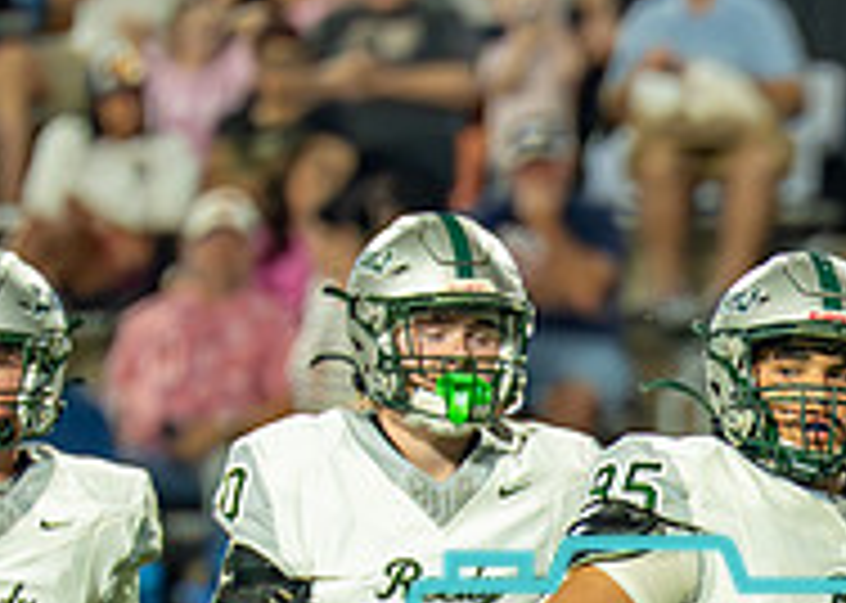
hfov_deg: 1.7
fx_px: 27947
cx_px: 1149
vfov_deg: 1.2
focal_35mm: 1164
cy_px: 936
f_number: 2.8
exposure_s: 1/1600
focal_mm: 200
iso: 3200
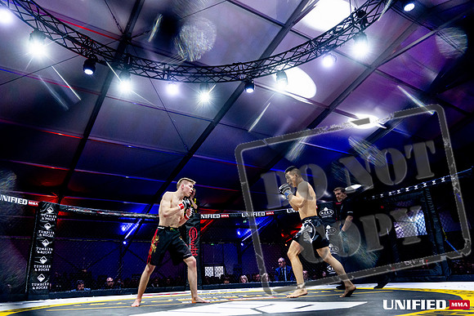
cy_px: 157
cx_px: 227
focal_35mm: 26
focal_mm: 24
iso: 3200
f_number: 2.8
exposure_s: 1/1250
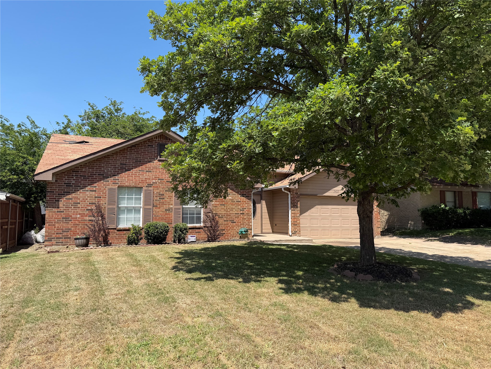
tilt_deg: +5.6
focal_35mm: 24
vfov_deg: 56.8
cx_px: 246
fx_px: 340
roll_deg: +0.2
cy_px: 184
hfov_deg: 71.6
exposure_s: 1/2611
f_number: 1.78
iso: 80
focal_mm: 6.76
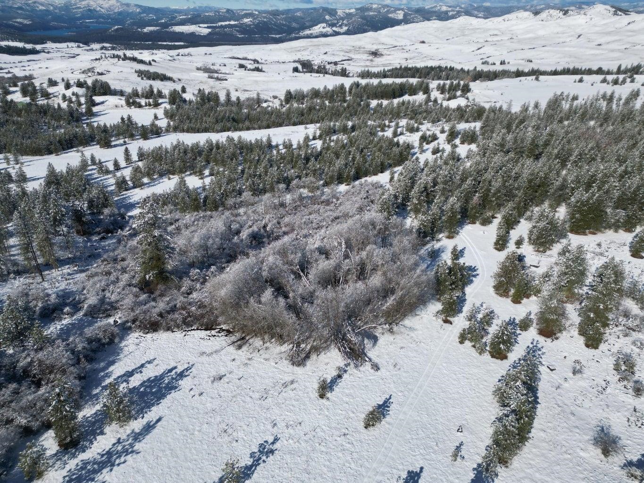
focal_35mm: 24
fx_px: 447
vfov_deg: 56.8
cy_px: 242
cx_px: 322
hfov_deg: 71.6
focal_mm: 6.72
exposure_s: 1/6000
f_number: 1.7
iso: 110
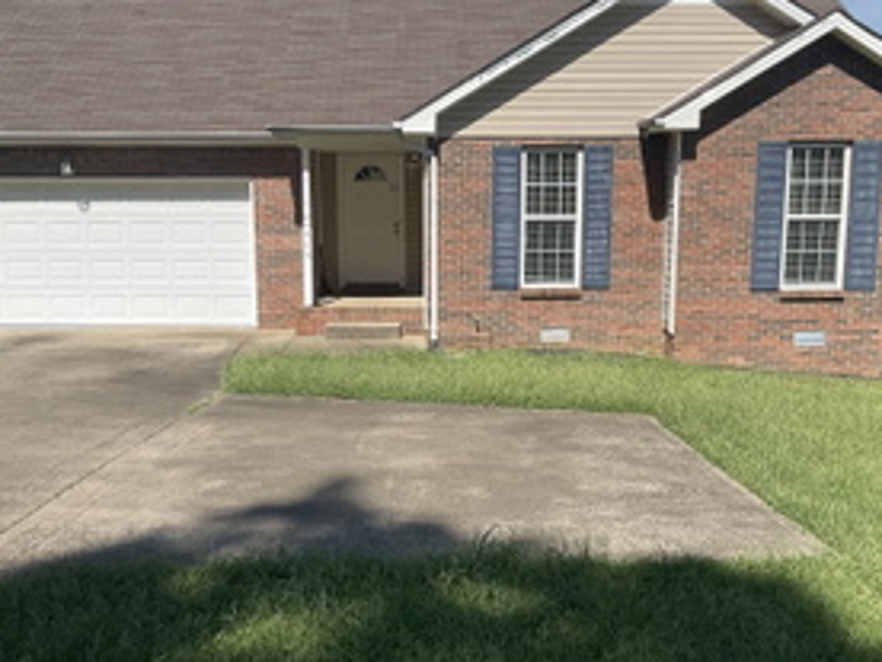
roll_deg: -0.8
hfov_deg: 44.8
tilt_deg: -9.4
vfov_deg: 34.3
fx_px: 1070
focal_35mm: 42
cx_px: 444
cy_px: 365
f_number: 1.8
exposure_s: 1/2320
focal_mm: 3
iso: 16
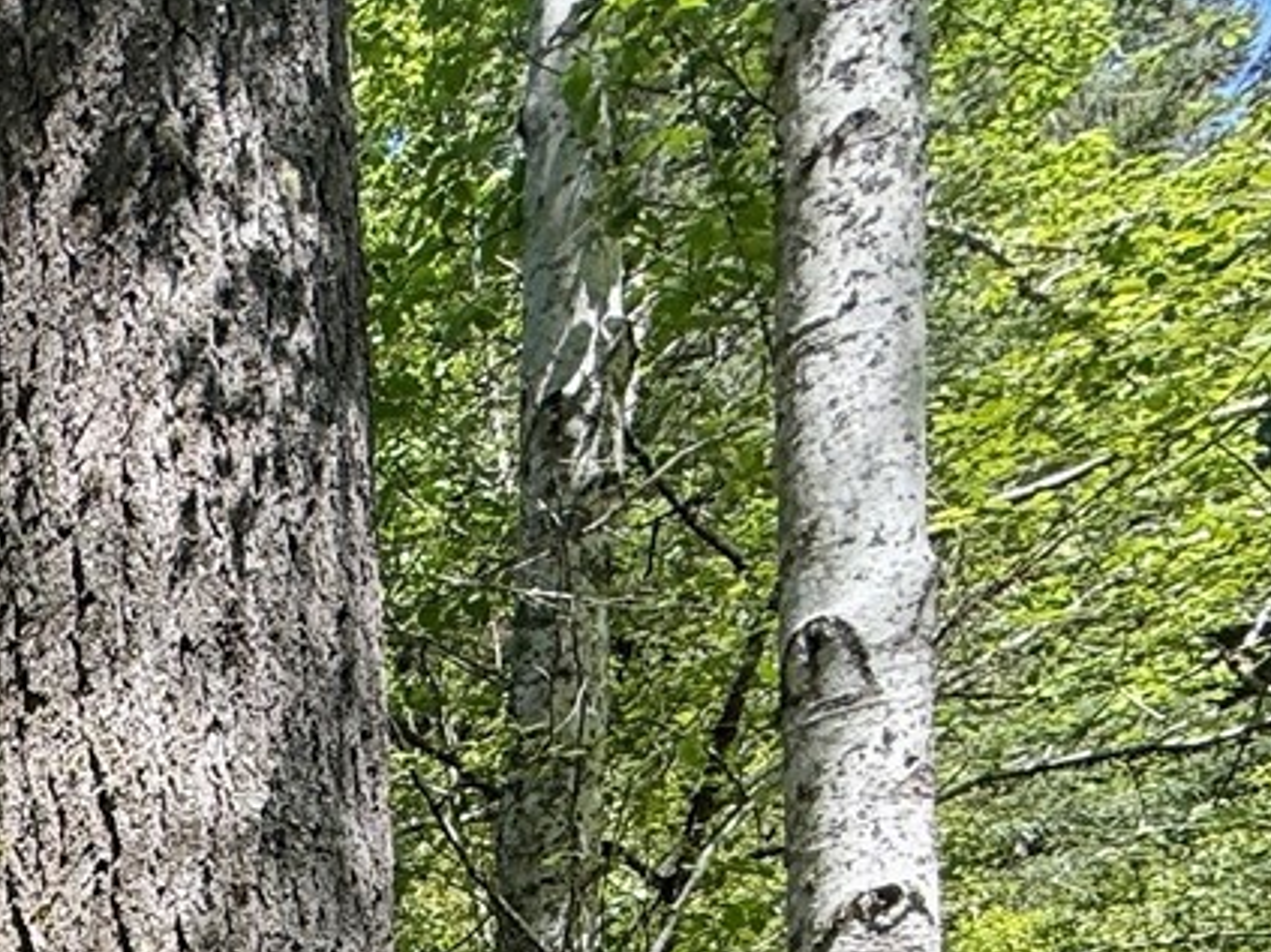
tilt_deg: +3.7
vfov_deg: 21.1
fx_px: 1945
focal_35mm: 53
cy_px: 1589
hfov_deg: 24.1
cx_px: -832
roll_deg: +2.4
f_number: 2.2
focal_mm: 2.22
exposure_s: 1/276
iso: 50
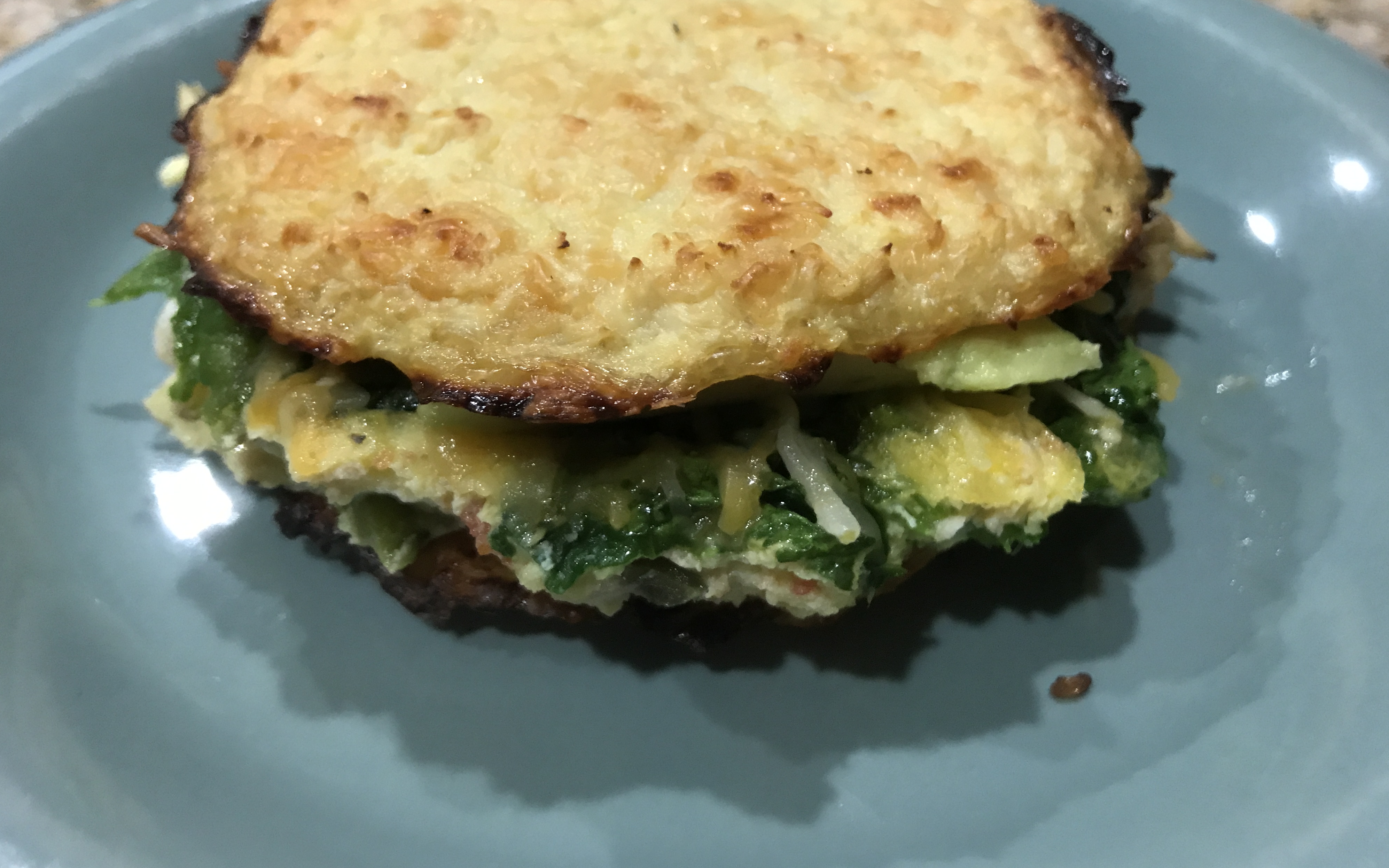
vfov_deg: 41.7
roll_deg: -0.9
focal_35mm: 30
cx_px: 692
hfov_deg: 62.9
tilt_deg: -41.2
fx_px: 1136
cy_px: 370
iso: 64
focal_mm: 3.99
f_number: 1.8
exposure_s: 1/15
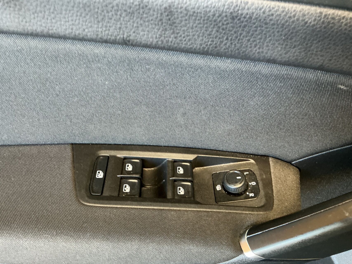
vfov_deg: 48.2
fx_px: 295
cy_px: 132
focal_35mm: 29
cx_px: 176
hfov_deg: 61.7
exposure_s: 1/40
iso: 250
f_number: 1.8
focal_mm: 3
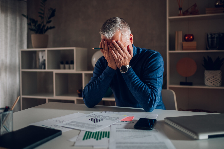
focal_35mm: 35
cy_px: 74
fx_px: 218
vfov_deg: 37.8
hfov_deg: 54.5
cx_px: 112
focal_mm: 35
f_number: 1.8
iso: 320
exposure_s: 1/200
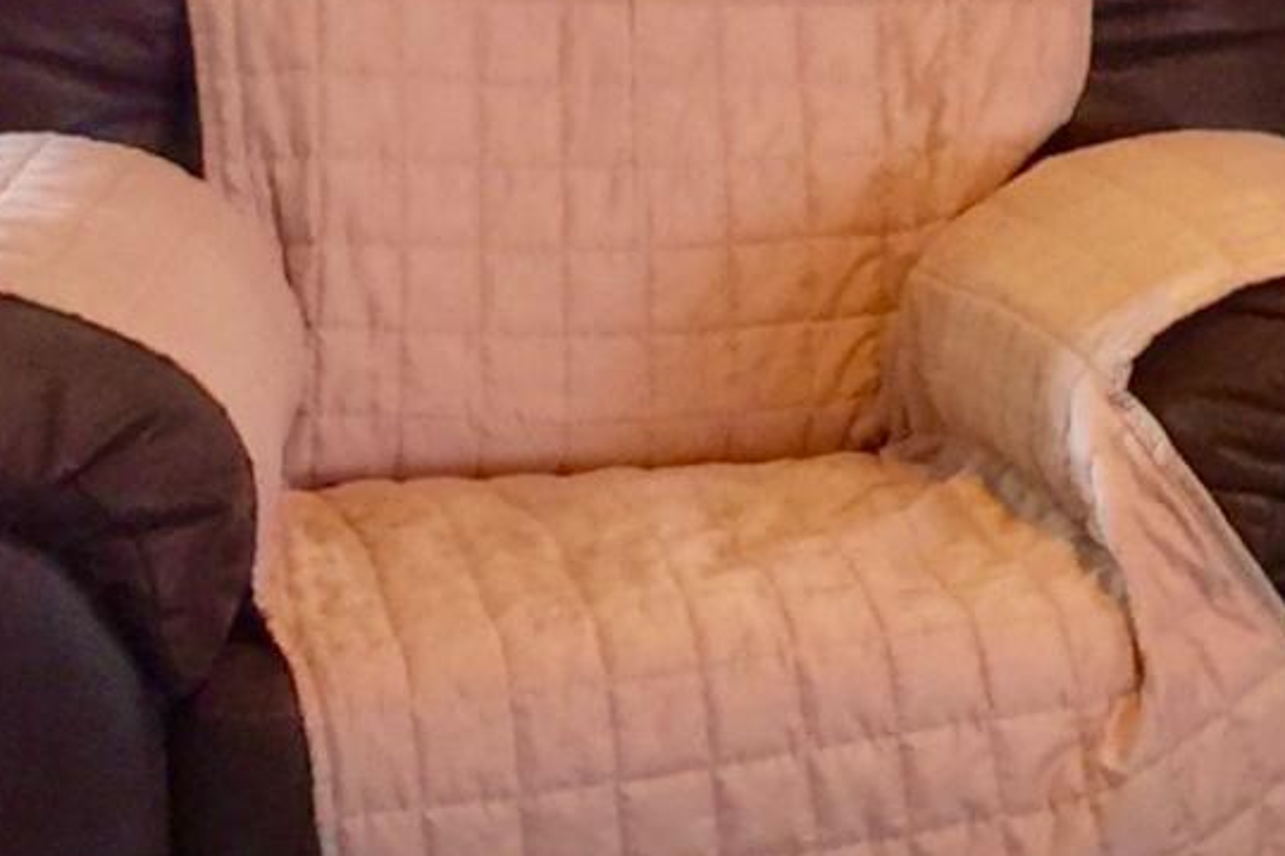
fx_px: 5994
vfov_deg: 8.0
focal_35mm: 168
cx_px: 1118
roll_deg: -2.4
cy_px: -554
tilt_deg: -7.1
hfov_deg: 12.2
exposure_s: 1/4
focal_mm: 4.15
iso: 64
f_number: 2.2
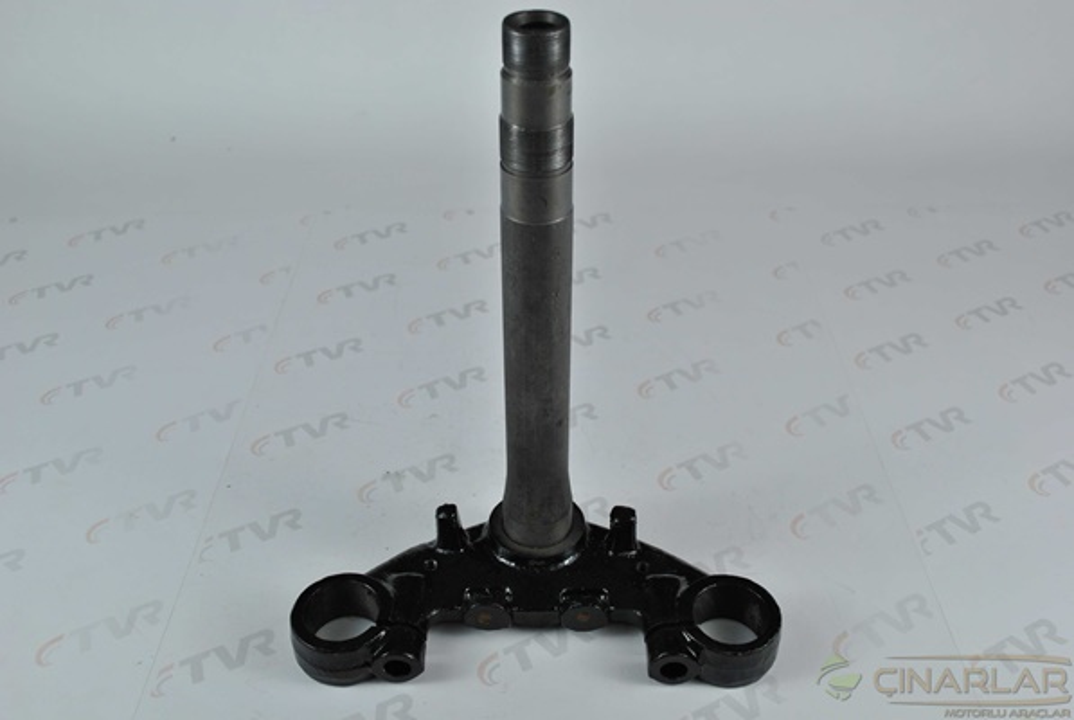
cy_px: 360
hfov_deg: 53.1
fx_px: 1076
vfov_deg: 37.0
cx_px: 537
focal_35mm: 36
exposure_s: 1/40
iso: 200
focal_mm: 24
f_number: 6.3
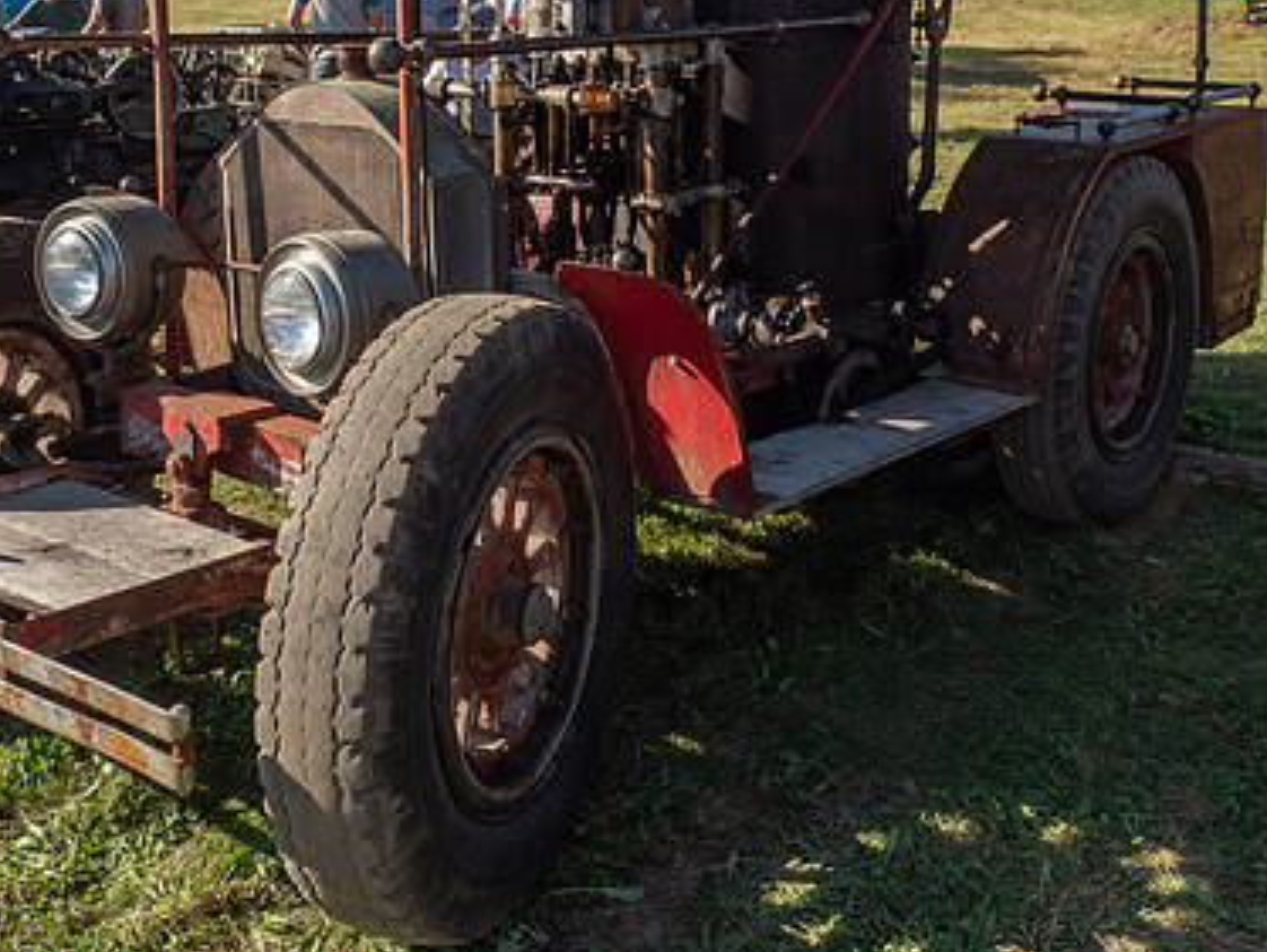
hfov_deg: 45.7
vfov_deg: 34.3
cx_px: 650
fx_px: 1502
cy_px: 222
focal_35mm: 41
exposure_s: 1/250
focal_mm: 12
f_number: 7.1
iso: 200
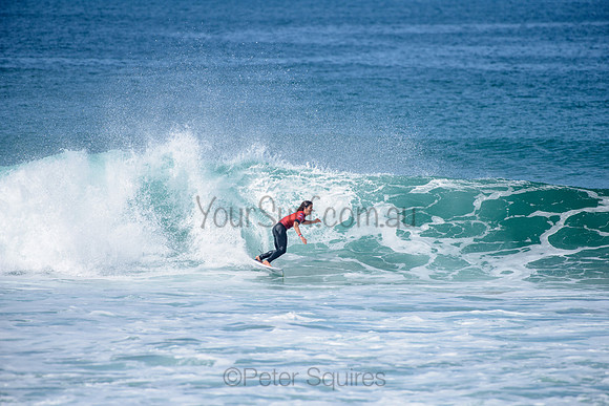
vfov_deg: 2.8
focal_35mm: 500
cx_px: 304
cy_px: 203
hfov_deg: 4.1
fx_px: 8460
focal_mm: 500
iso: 250
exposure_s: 1/2500
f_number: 6.3
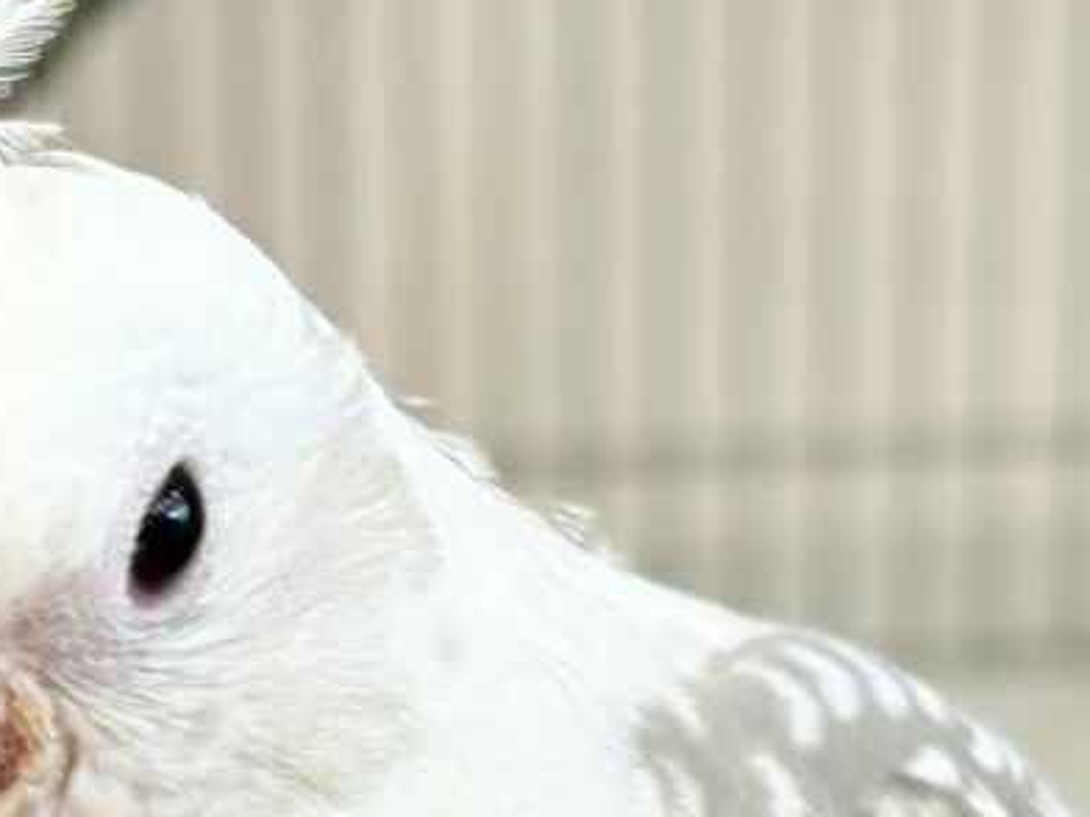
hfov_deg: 12.4
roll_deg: +2.2
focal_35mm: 159
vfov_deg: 9.2
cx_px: 495
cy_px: 1089
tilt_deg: -17.4
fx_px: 5007
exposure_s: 1/50
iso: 64
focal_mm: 5.96
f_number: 1.6
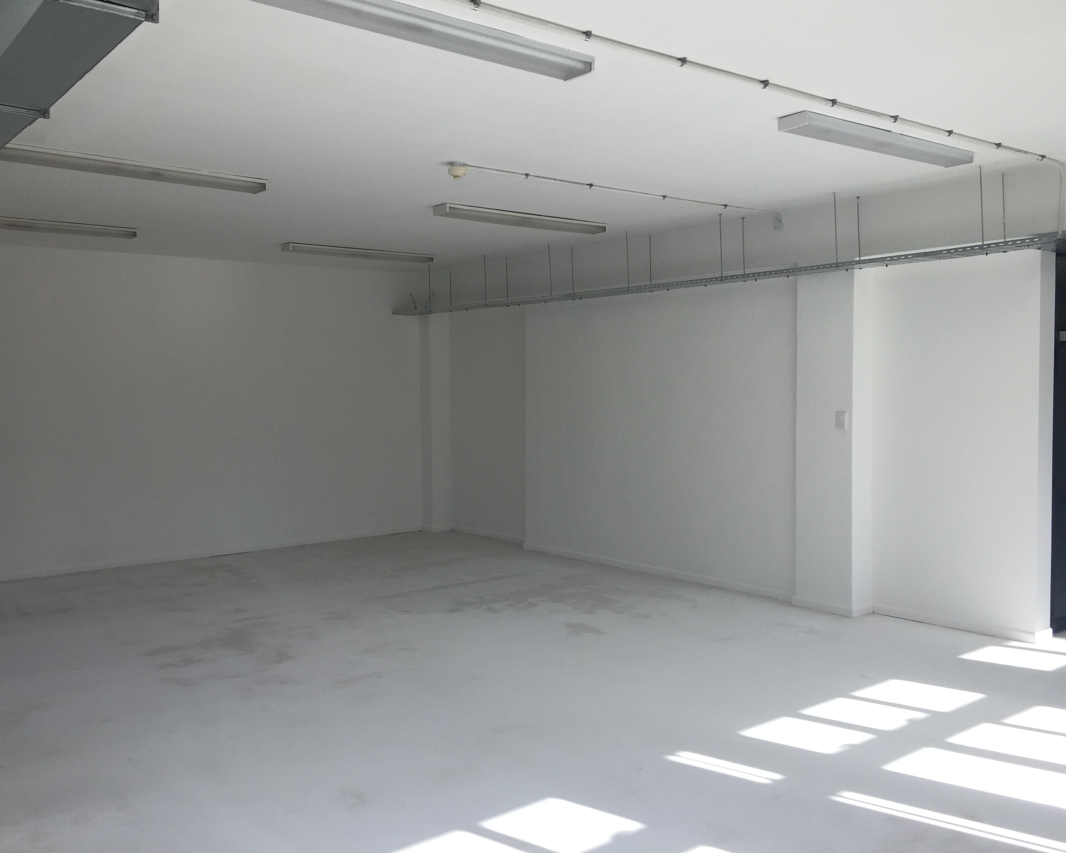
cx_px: 526
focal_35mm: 31
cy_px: 425
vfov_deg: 47.1
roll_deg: -0.1
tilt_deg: -4.3
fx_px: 978
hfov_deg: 57.2
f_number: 2.2
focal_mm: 4.15
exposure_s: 1/549
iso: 32
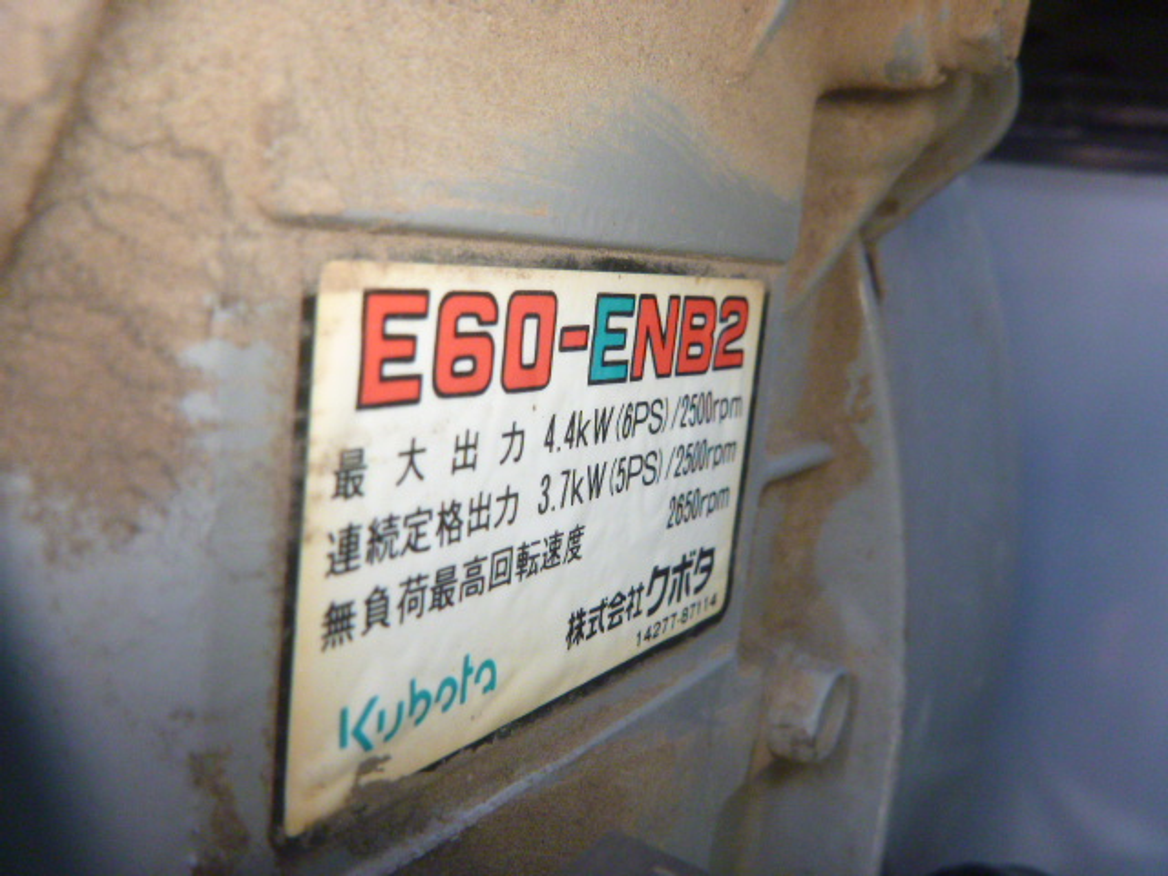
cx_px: 584
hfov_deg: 55.4
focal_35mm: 33
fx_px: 1113
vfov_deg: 42.9
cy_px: 438
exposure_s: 1/40
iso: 400
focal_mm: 5.9
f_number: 4.3
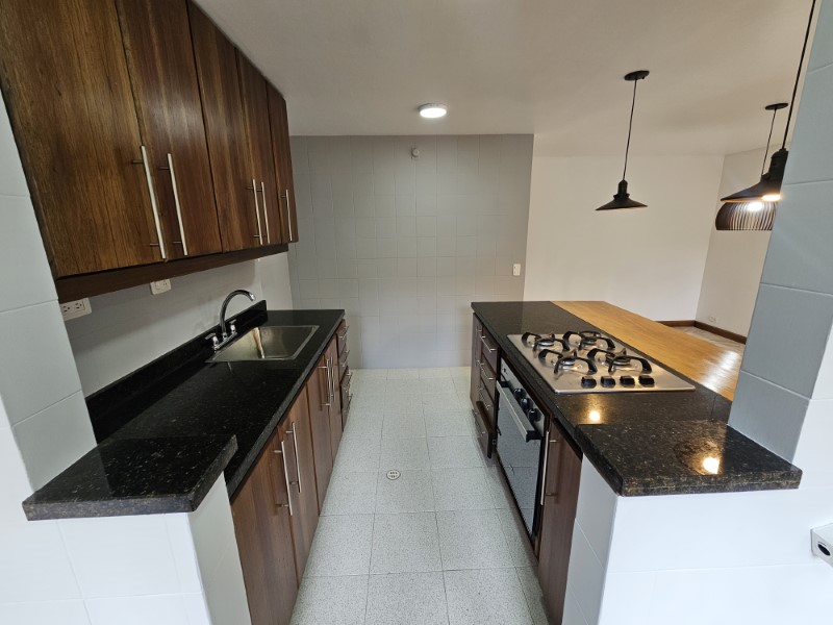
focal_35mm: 13
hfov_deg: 106.2
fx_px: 313
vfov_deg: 89.9
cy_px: 312
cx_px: 416
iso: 64
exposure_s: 1/60
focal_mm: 2.2
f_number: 2.2
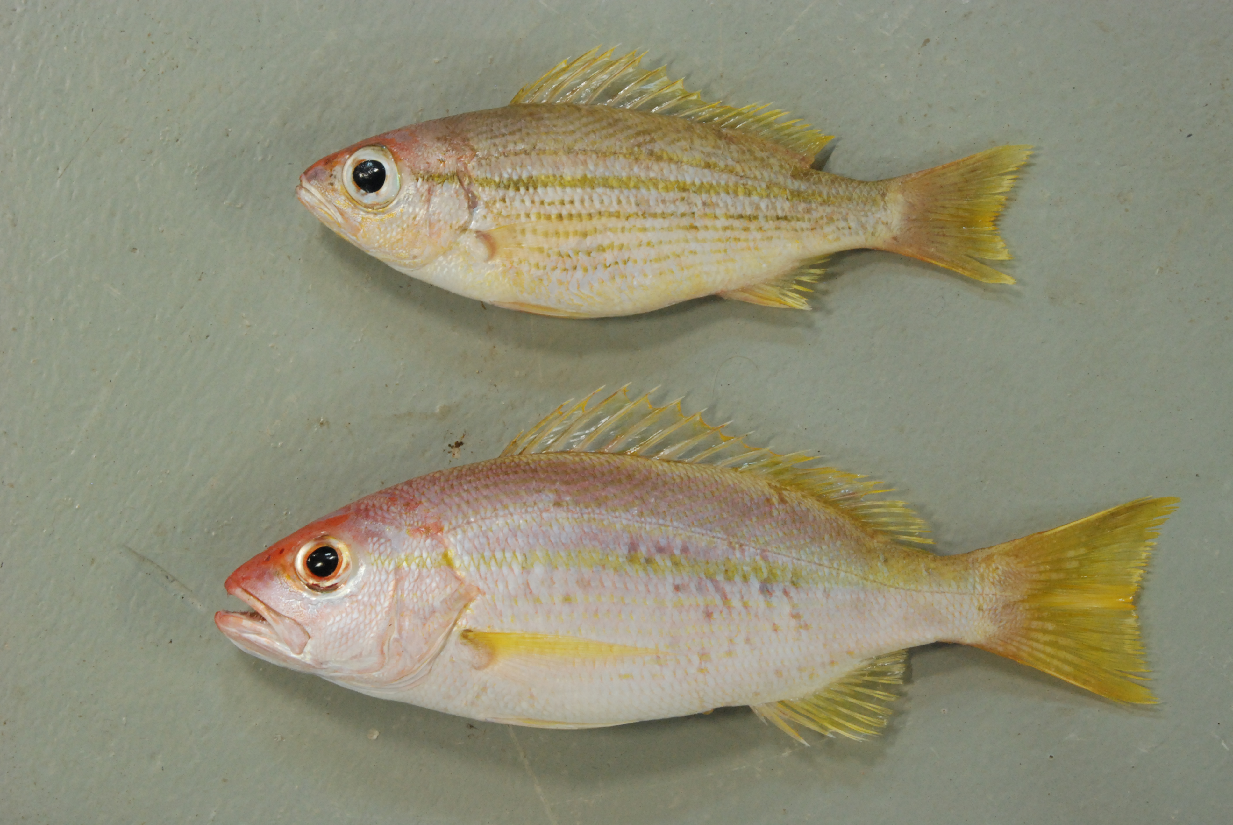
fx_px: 2829
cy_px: 412
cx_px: 616
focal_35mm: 82
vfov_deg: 16.6
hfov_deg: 24.6
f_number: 16
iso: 800
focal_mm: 55
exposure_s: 1
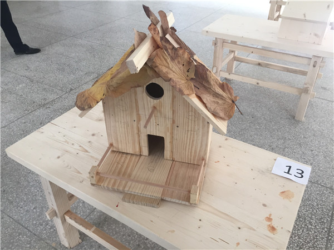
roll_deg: -2.0
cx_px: 167
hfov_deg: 61.7
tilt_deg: -36.2
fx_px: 280
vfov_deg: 48.2
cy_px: 125
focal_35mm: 29
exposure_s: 1/33
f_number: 2.2
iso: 50
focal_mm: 4.15
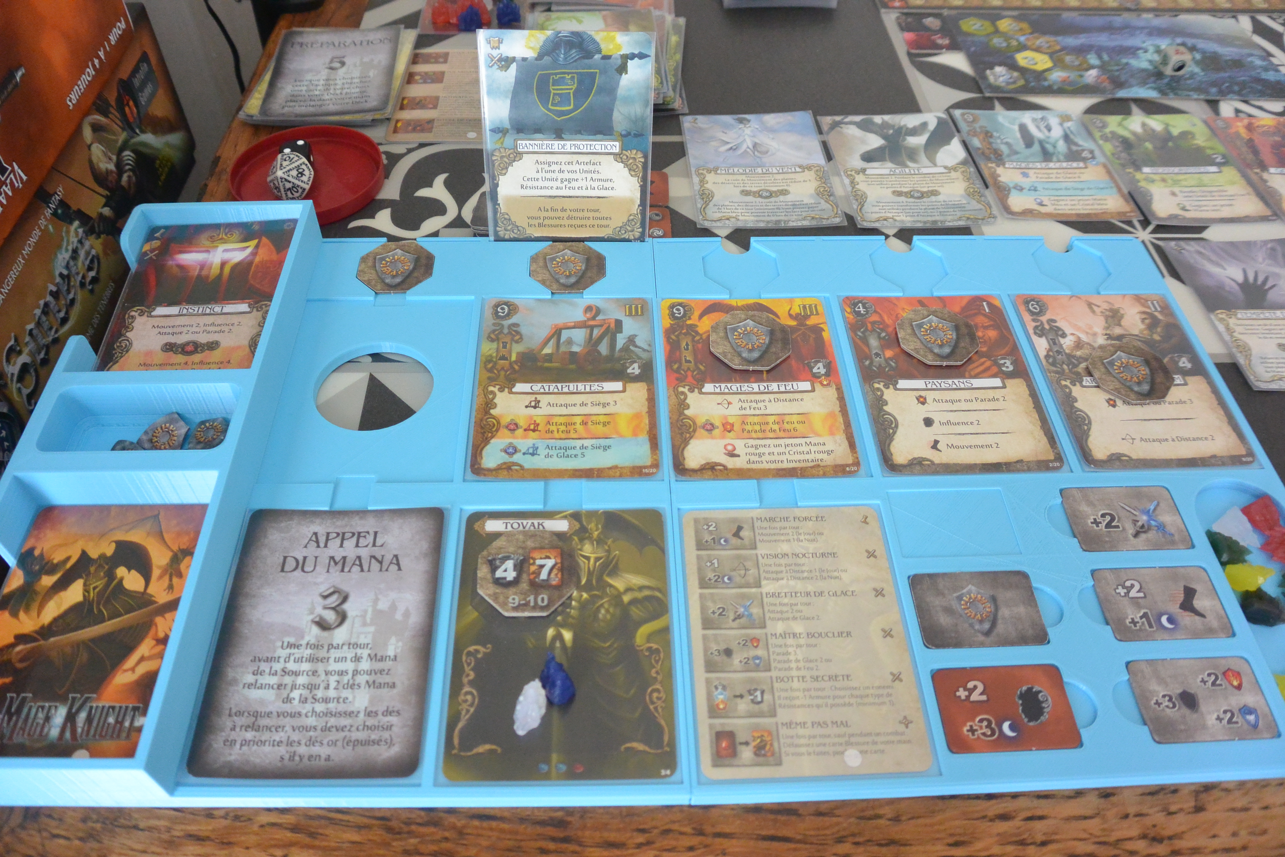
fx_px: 964
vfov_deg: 47.9
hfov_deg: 67.4
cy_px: 428
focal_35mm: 27
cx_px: 642
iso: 800
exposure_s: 1/40
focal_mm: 10
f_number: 3.5
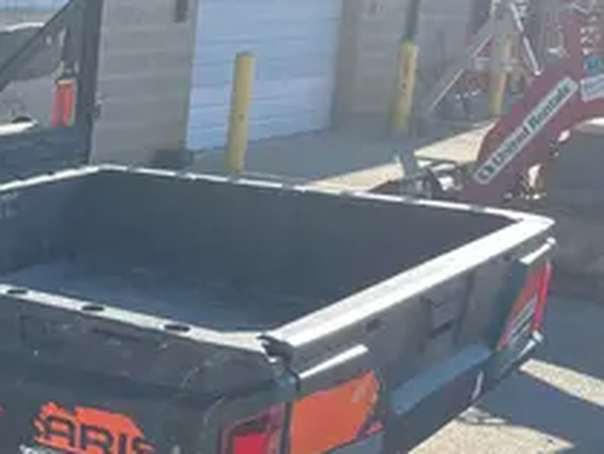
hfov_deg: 24.9
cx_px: -170
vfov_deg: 21.4
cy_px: 352
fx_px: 1188
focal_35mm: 68
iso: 32
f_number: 1.6
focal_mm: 4.2
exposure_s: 1/988
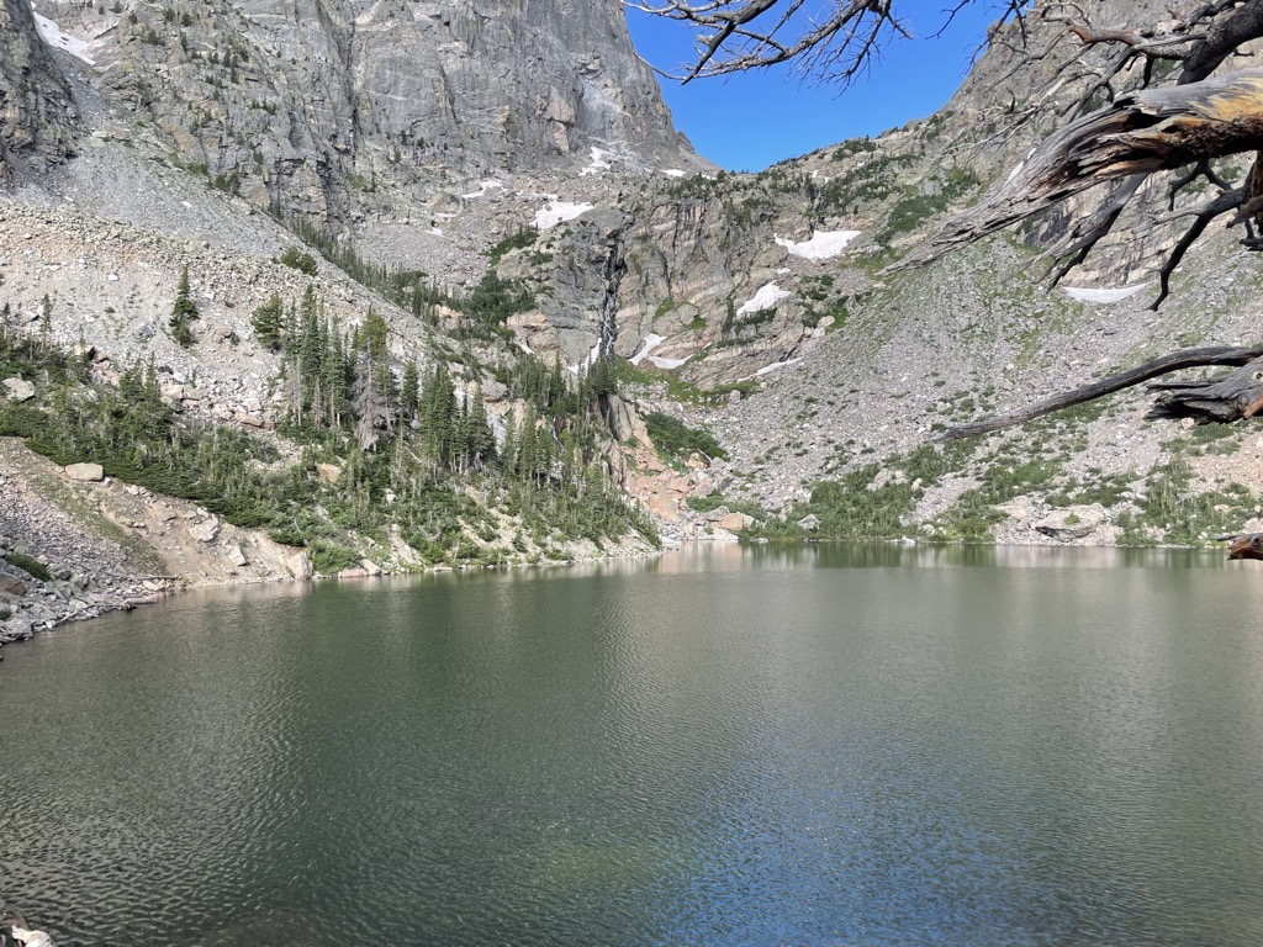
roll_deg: -0.1
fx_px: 949
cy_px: 474
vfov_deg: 53.1
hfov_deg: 67.3
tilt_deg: +3.4
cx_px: 632
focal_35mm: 26
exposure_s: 1/615
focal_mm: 4.2
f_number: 1.6
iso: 32
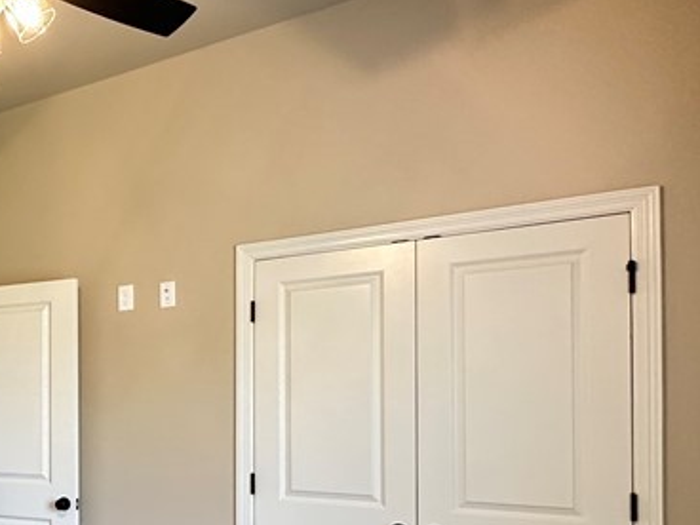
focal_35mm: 39
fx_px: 789
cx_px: -59
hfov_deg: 39.6
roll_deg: -0.2
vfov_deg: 35.9
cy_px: 403
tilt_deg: +1.5
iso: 320
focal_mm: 2.22
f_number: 2.2
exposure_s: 1/60
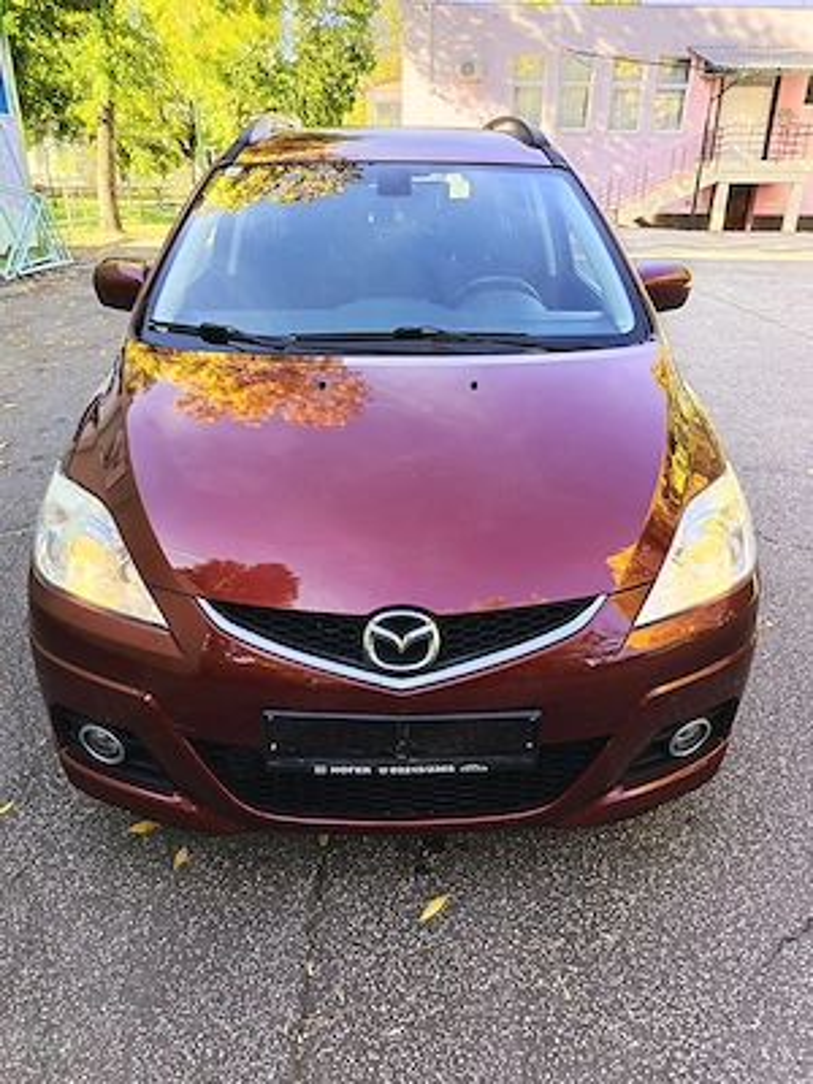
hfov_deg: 54.9
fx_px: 783
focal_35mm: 25
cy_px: 542
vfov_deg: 69.4
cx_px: 406
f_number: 1.75
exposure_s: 1/100
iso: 270
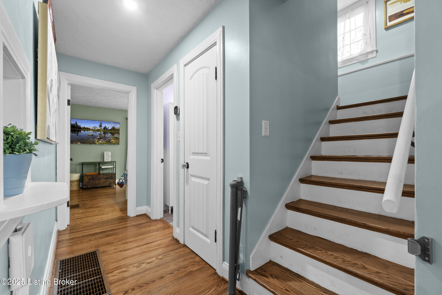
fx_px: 184
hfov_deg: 100.4
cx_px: 221
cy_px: 148
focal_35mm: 15
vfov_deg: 77.3
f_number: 8
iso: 400
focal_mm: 10
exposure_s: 1/4
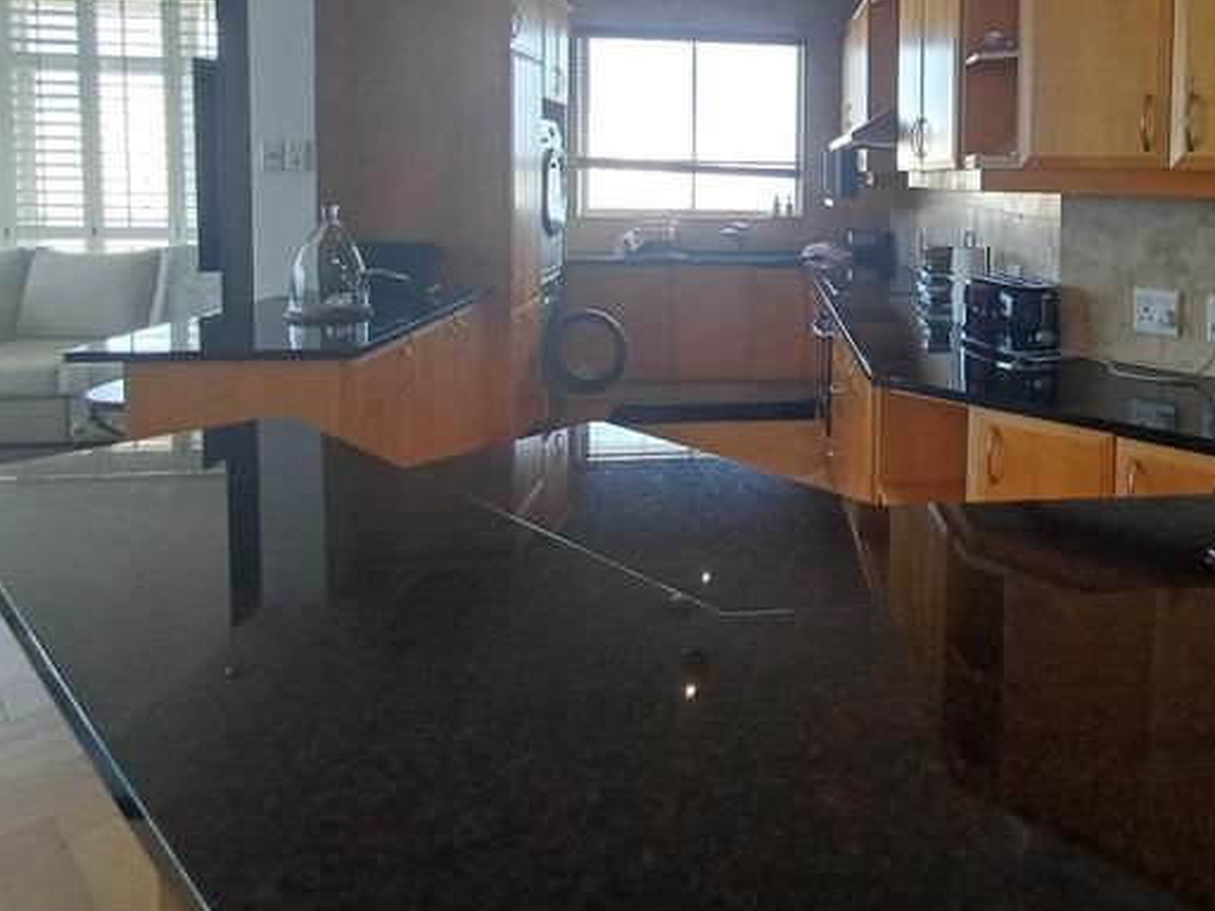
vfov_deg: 52.7
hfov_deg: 66.2
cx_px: 871
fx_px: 877
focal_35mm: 25
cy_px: 237
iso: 80
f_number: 2.2
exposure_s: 1/100
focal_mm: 1.64
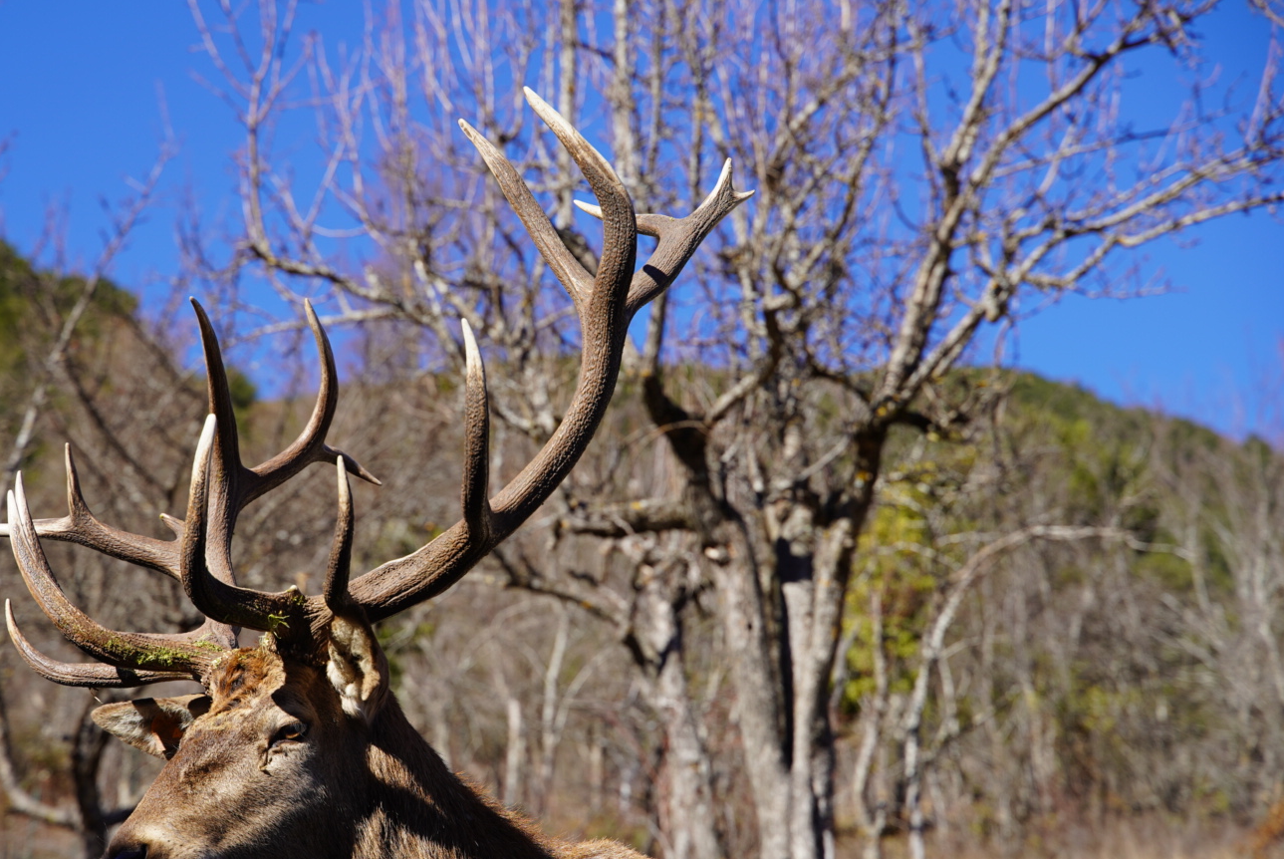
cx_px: 512
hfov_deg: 21.6
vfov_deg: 14.6
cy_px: 487
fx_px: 3356
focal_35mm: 94
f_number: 5
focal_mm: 75
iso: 100
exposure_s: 1/500
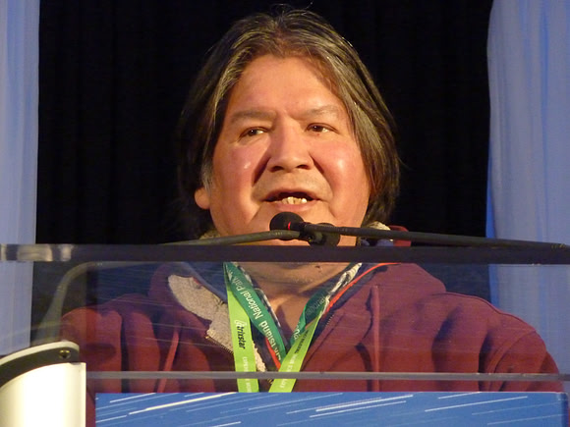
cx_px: 285
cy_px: 214
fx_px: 4940
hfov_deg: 6.6
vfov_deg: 5.0
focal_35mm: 300
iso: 800
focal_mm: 49.2
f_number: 4.9
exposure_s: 1/50
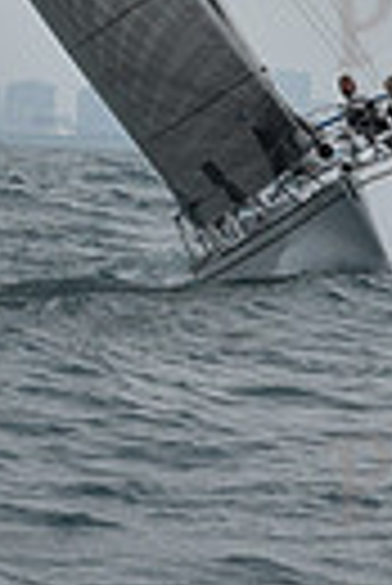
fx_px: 5098
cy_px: -216
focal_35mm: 313
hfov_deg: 4.4
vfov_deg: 6.5
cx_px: 97
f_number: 10
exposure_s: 1/800
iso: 250
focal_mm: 70
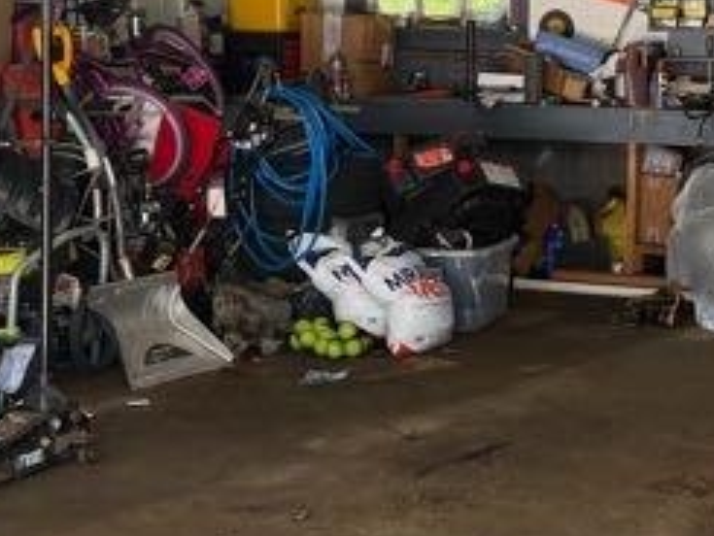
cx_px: 525
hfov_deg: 23.6
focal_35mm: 82
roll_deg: -0.8
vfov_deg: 18.0
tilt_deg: -8.3
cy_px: 229
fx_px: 1692
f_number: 1.78
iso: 125
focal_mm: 6.76
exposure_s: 1/121
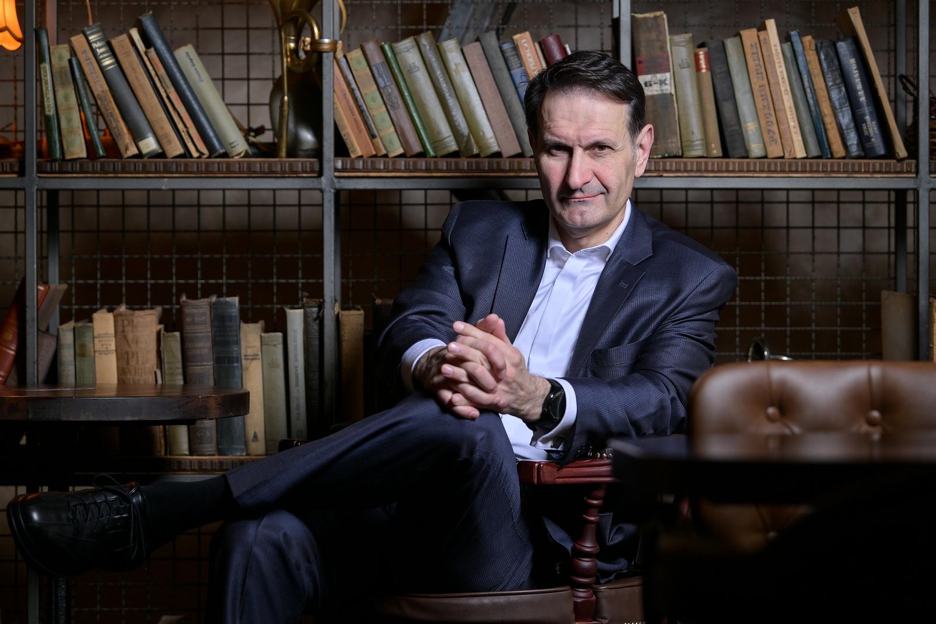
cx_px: 468
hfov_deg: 18.3
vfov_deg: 12.2
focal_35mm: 112
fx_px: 2911
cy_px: 312
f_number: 4
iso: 125
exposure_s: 1/125
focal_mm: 112
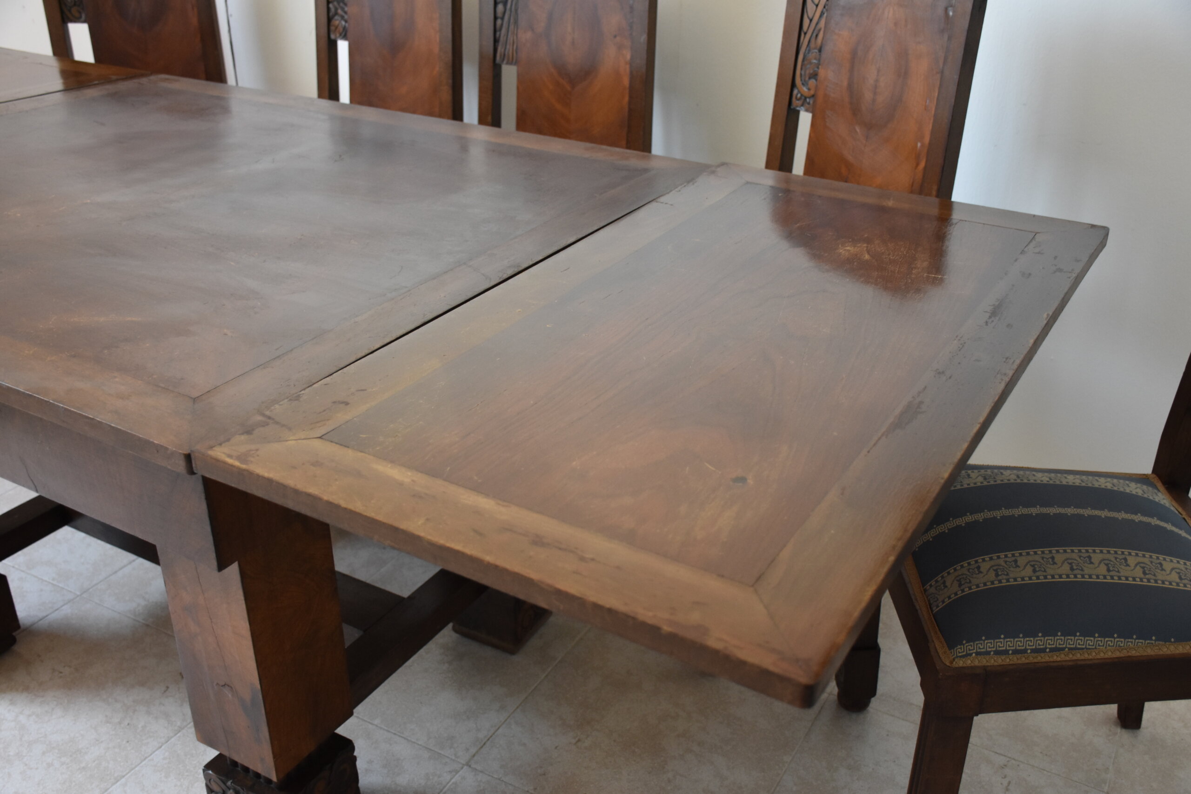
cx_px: 596
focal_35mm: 36
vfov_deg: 36.9
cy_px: 397
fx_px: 1191
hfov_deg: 53.1
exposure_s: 1/60
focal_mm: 24
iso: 1250
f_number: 4
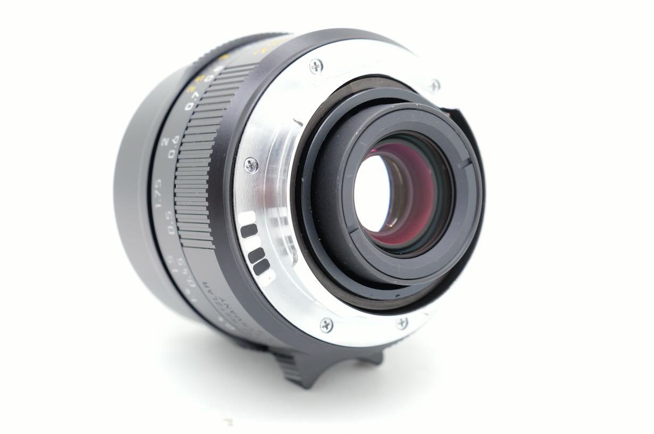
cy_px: 208
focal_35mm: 70
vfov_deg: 19.4
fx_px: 1270
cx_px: 307
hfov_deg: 28.9
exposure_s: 1/60
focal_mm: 43
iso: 800
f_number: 8
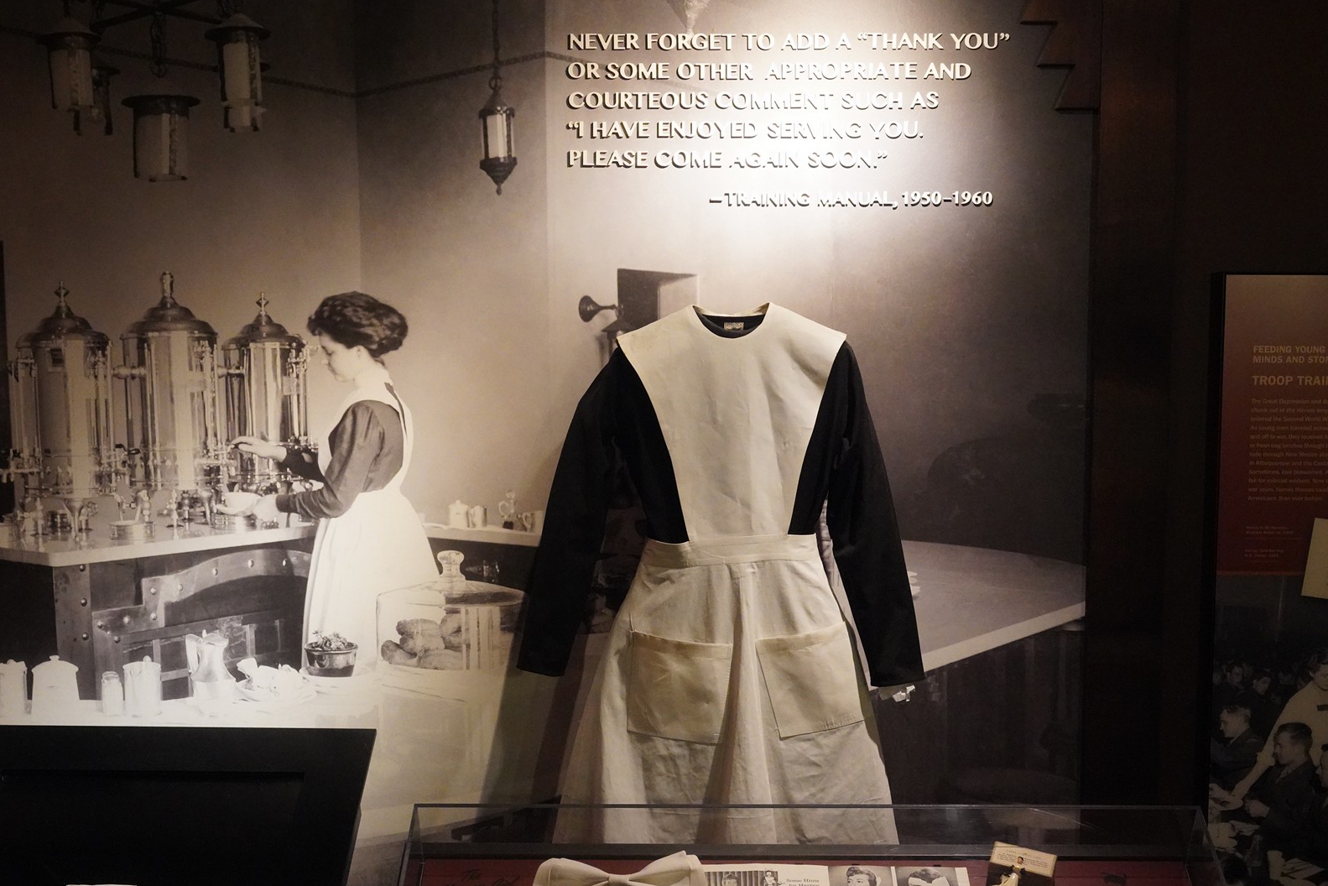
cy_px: 525
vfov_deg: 28.0
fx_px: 1771
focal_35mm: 48
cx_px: 701
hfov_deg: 41.1
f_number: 7.1
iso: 10000
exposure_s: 1/60
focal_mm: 38
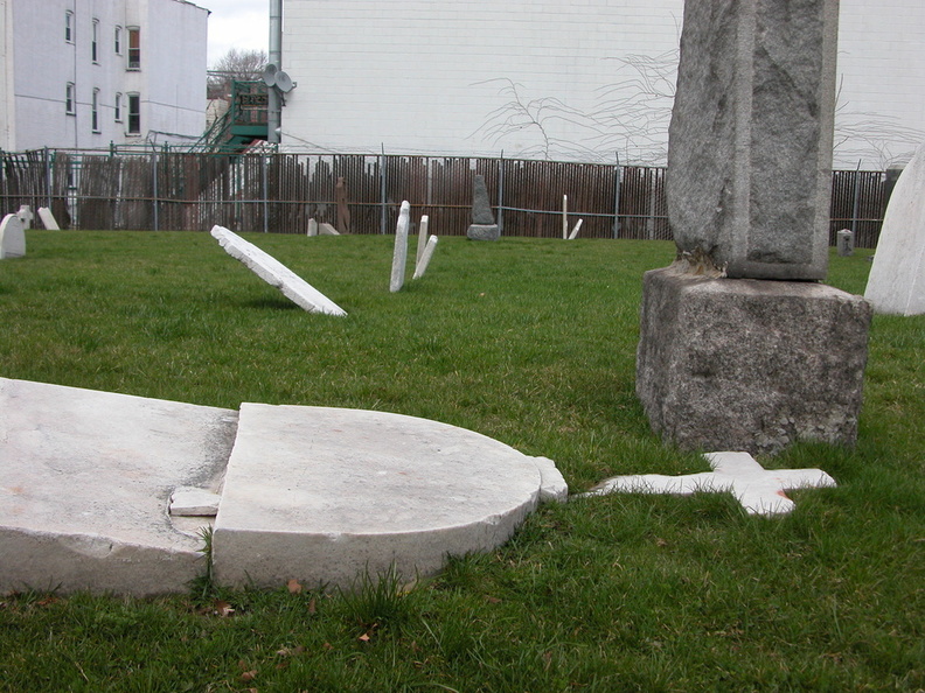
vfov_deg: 36.8
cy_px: 346
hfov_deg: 47.9
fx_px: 1042
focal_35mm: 39
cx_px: 462
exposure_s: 1/438
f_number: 3.2
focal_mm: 10
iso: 100
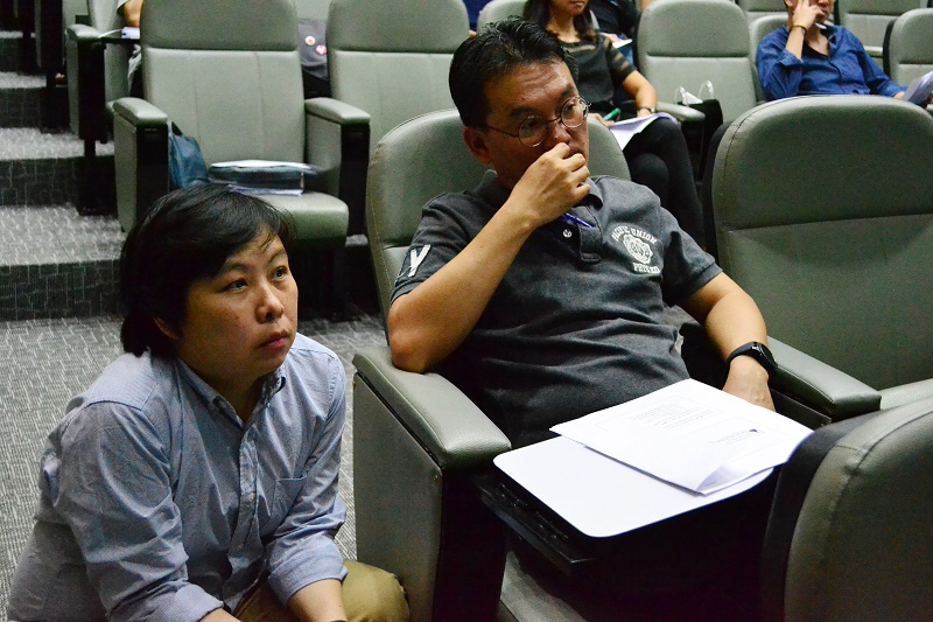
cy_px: 311
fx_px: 1244
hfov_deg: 41.1
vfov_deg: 28.1
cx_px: 466
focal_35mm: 48
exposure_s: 1/50
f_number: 5
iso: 6400
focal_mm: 32
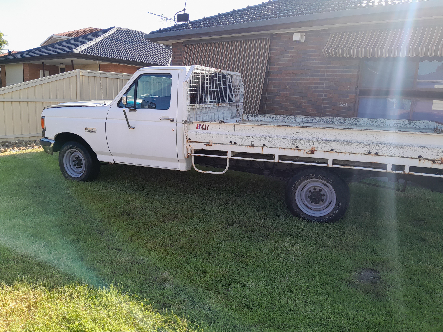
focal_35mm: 26
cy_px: 166
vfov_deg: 53.1
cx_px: 222
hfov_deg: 67.3
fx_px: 333
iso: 40
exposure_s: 1/212
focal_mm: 3.98
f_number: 1.8
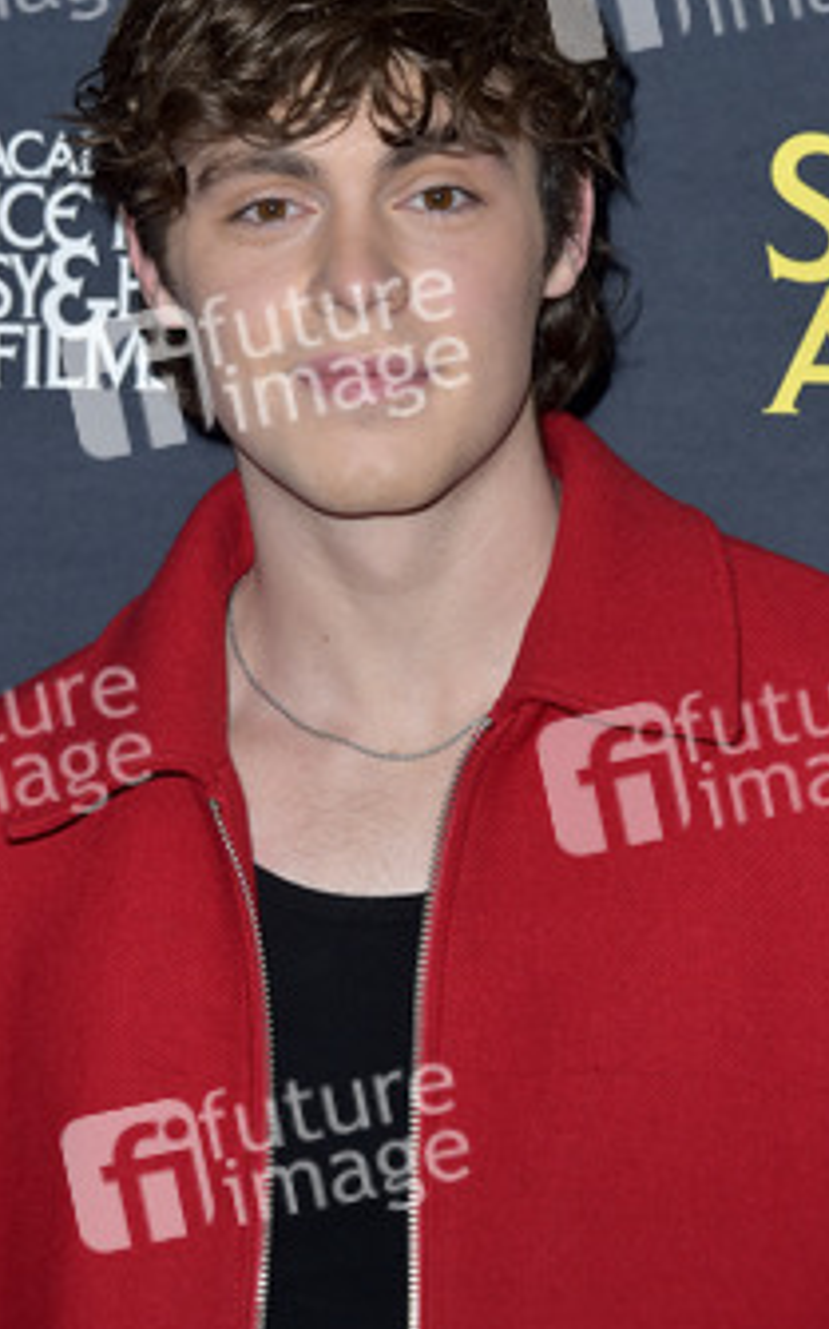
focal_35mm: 128
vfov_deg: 16.3
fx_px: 4633
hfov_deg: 10.2
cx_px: 383
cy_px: 563
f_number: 6.3
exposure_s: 1/250
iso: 250
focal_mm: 105
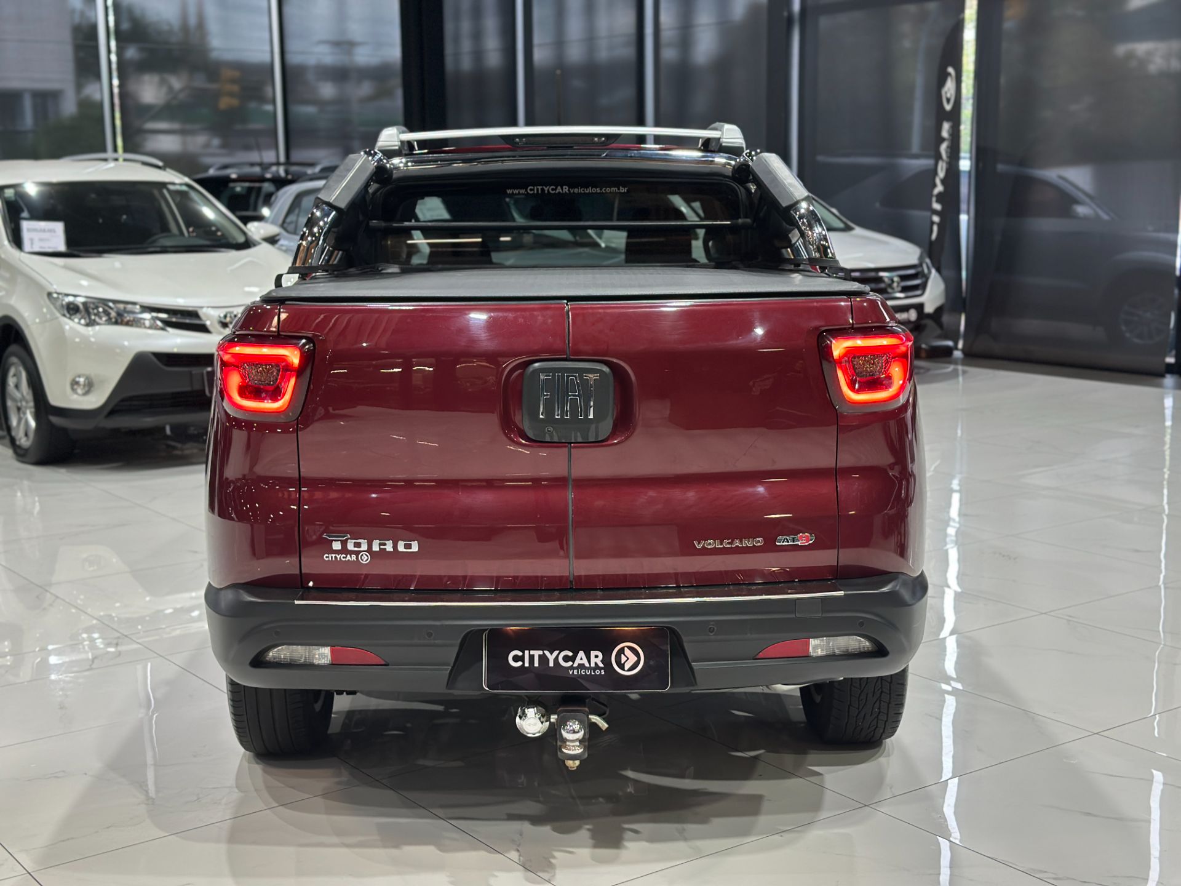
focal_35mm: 48
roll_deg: +0.9
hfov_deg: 39.7
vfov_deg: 30.3
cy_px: 443
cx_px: 590
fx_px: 1638
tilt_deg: -9.3
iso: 160
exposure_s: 1/60
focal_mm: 6.86
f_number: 1.78
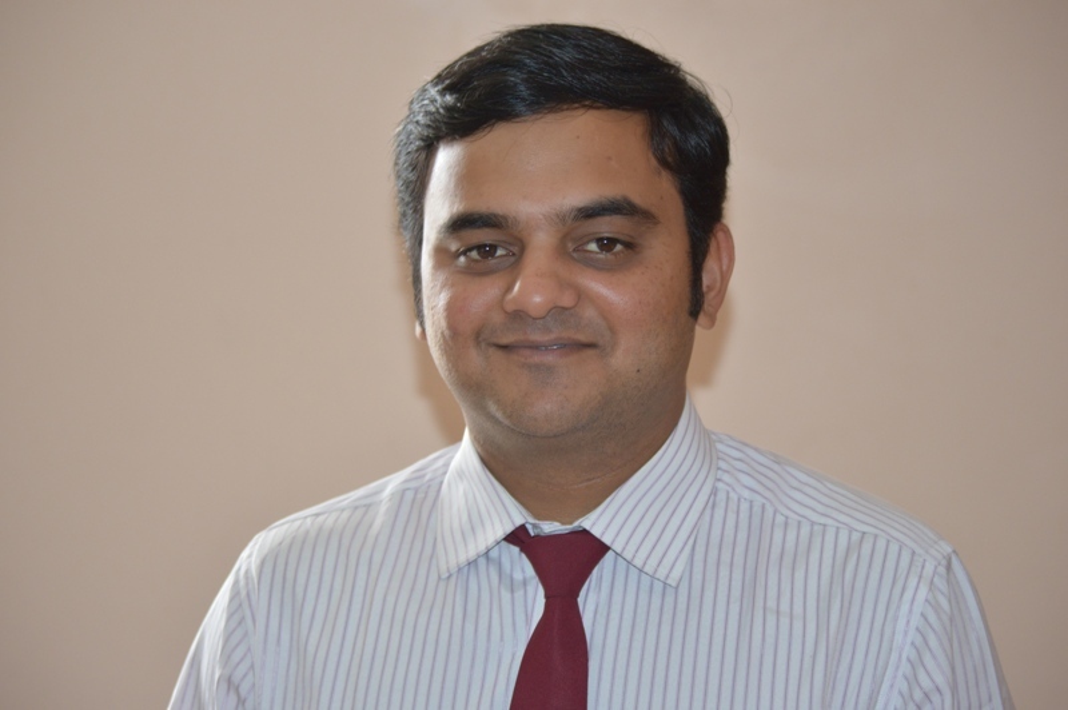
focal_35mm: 102
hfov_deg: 20.0
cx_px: 534
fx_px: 3023
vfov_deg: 13.4
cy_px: 355
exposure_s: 1/60
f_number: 4.2
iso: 450
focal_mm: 68
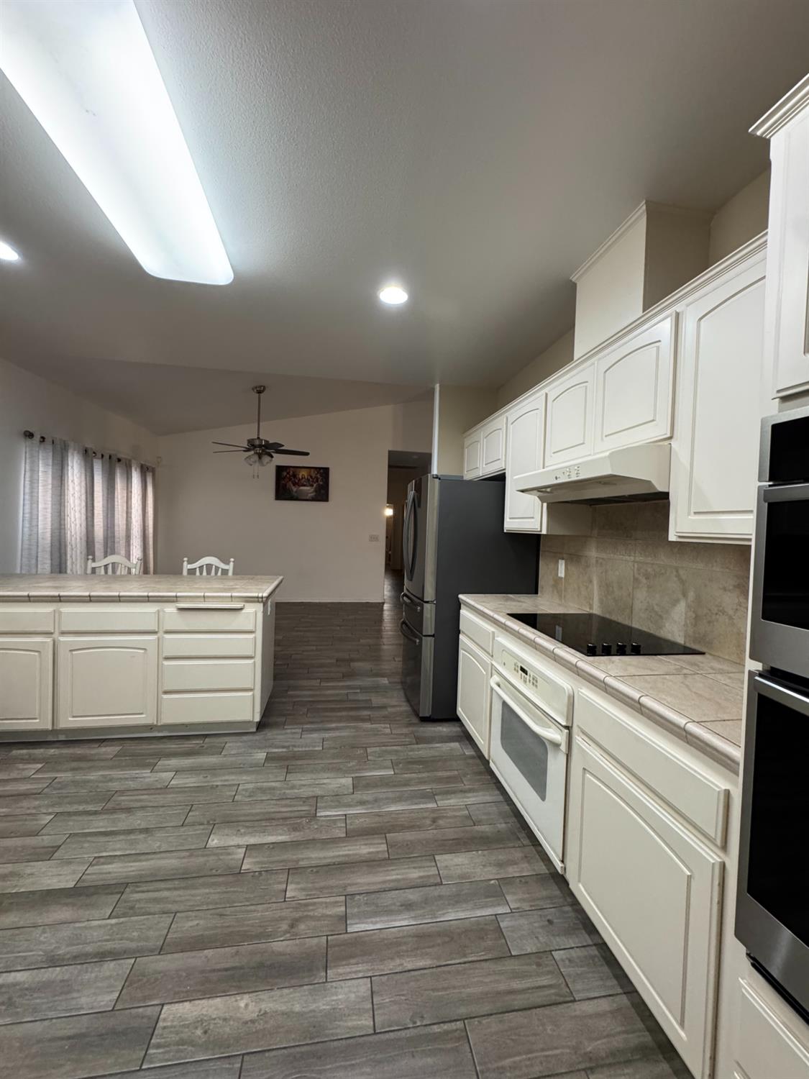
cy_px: 540
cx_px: 404
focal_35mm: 14
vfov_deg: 102.1
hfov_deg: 85.7
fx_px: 436
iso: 400
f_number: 2.2
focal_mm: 2.22
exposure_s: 1/60
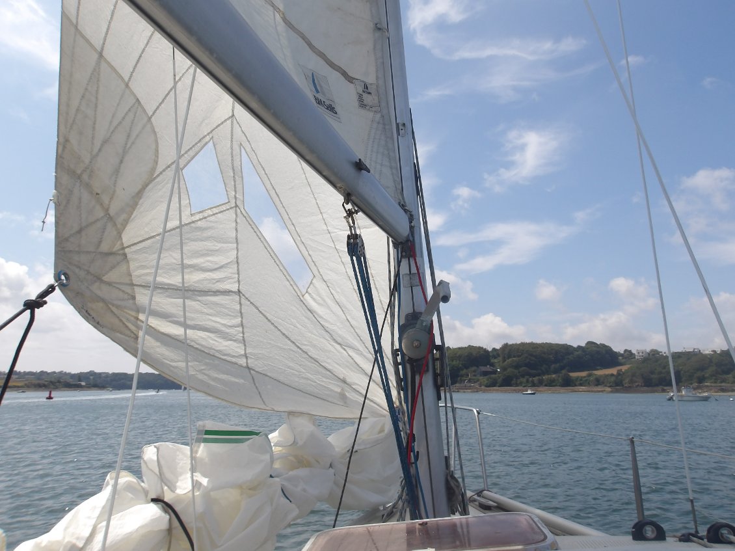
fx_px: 573
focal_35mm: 27
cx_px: 368
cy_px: 276
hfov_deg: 65.3
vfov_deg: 51.3
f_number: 10.4
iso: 100
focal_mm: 4.9
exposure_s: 1/166
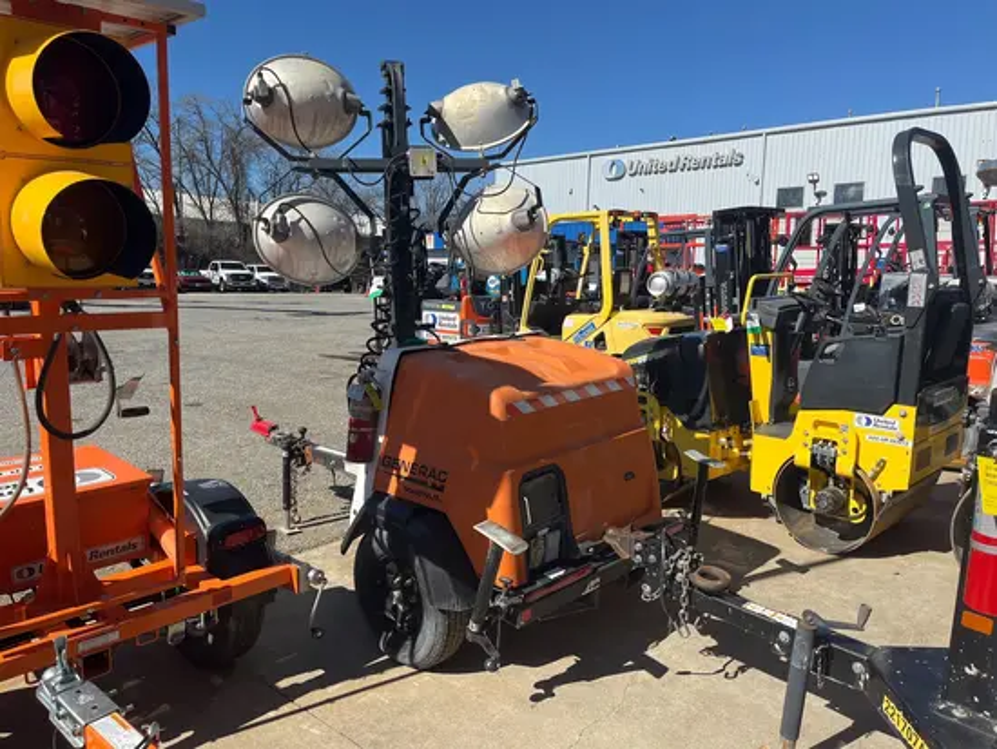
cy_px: 374
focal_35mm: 26
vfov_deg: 53.1
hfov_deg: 67.3
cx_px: 498
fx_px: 749
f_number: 1.6
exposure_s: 1/3311
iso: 50
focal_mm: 5.1
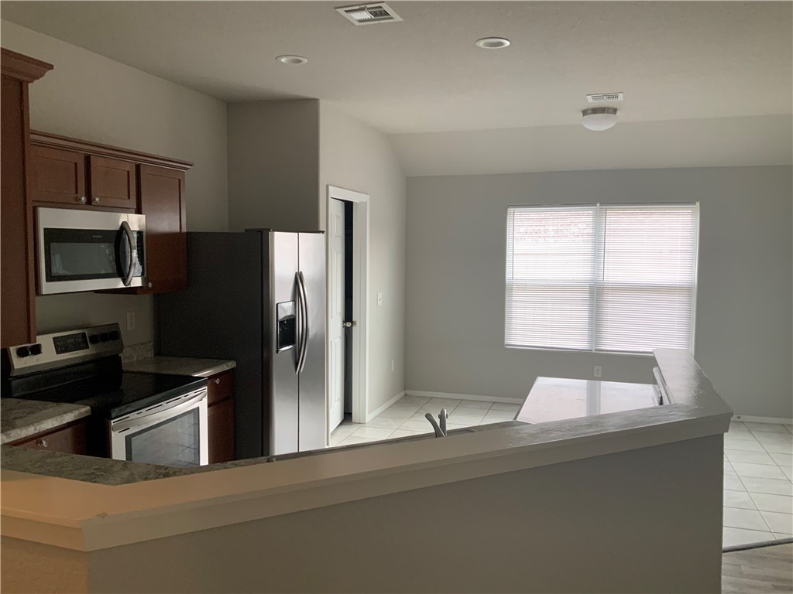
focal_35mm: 29
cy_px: 297
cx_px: 396
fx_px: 664
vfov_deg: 48.2
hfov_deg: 61.7
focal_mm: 3
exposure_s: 1/60
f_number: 1.8
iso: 80
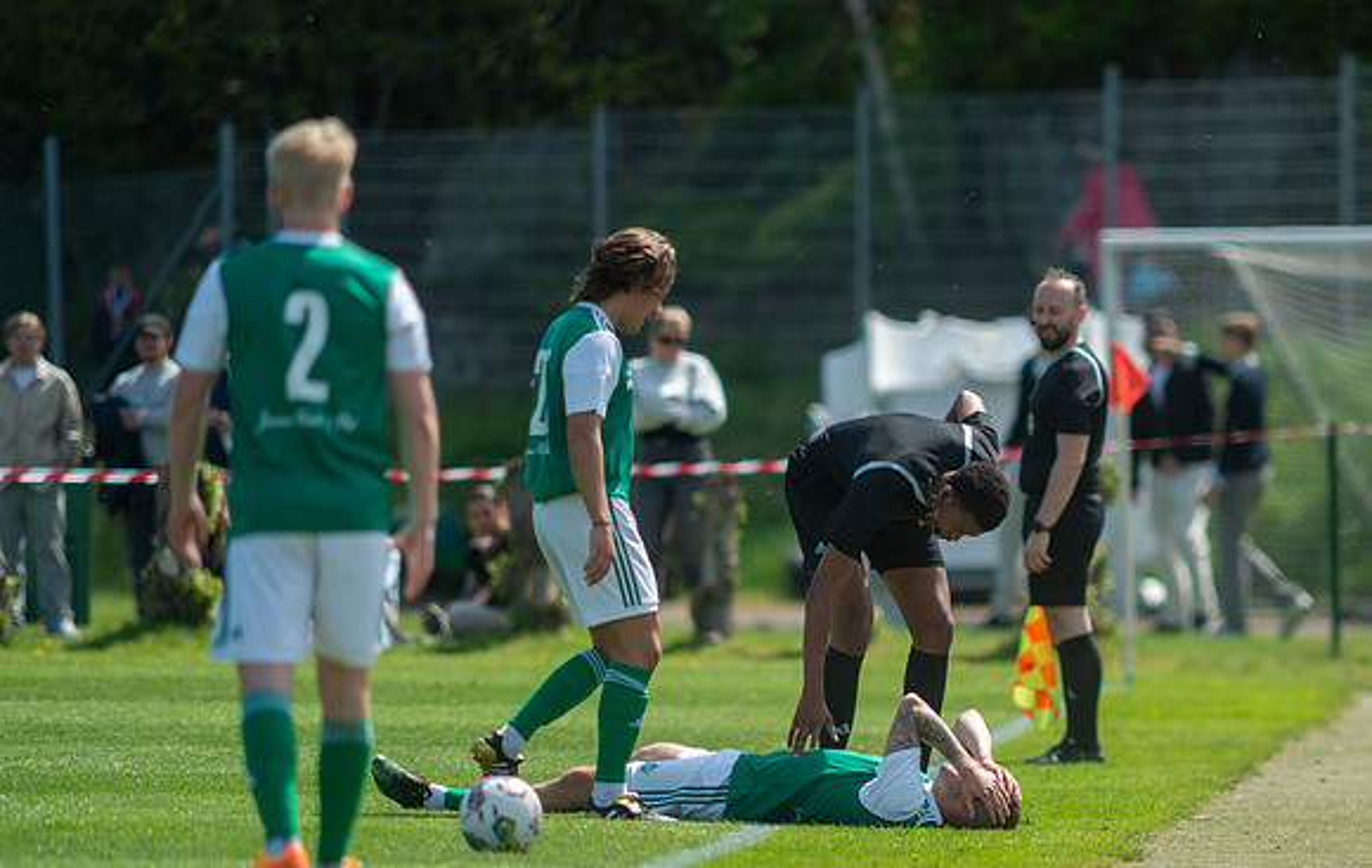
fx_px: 21169
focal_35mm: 564
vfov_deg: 2.3
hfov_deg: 3.7
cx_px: 908
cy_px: 604
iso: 160
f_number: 4
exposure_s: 1/1250
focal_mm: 420
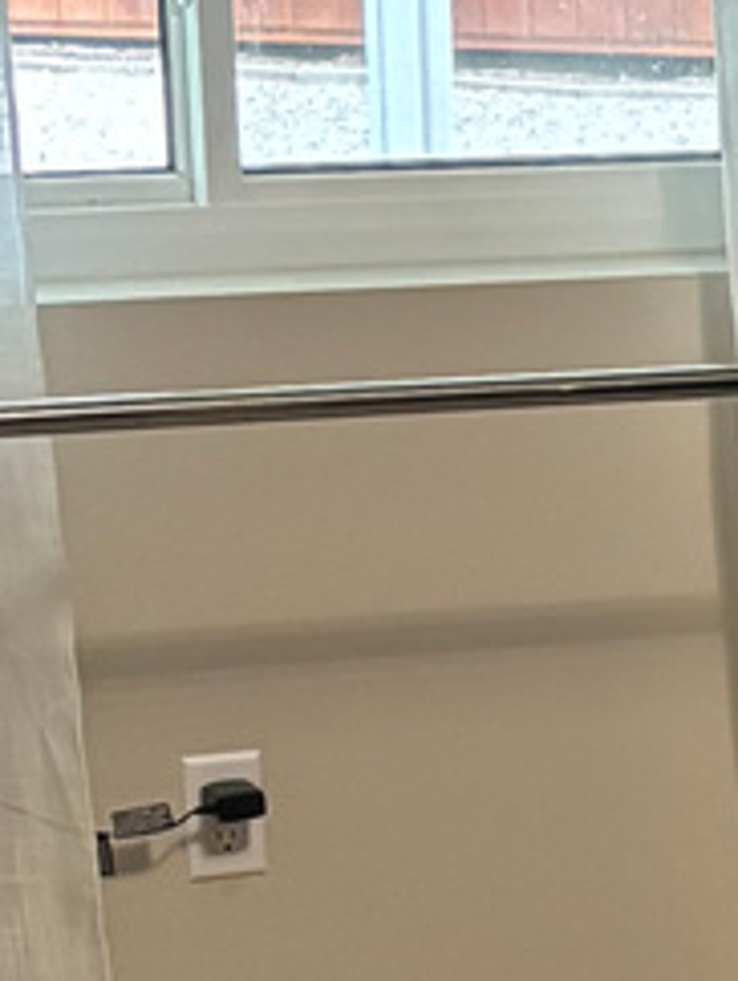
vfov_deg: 11.9
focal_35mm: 165
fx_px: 4682
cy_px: 884
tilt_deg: -15.1
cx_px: 1658
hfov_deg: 8.4
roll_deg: -1.8
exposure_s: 1/60
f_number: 1.6
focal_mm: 5.96
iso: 320
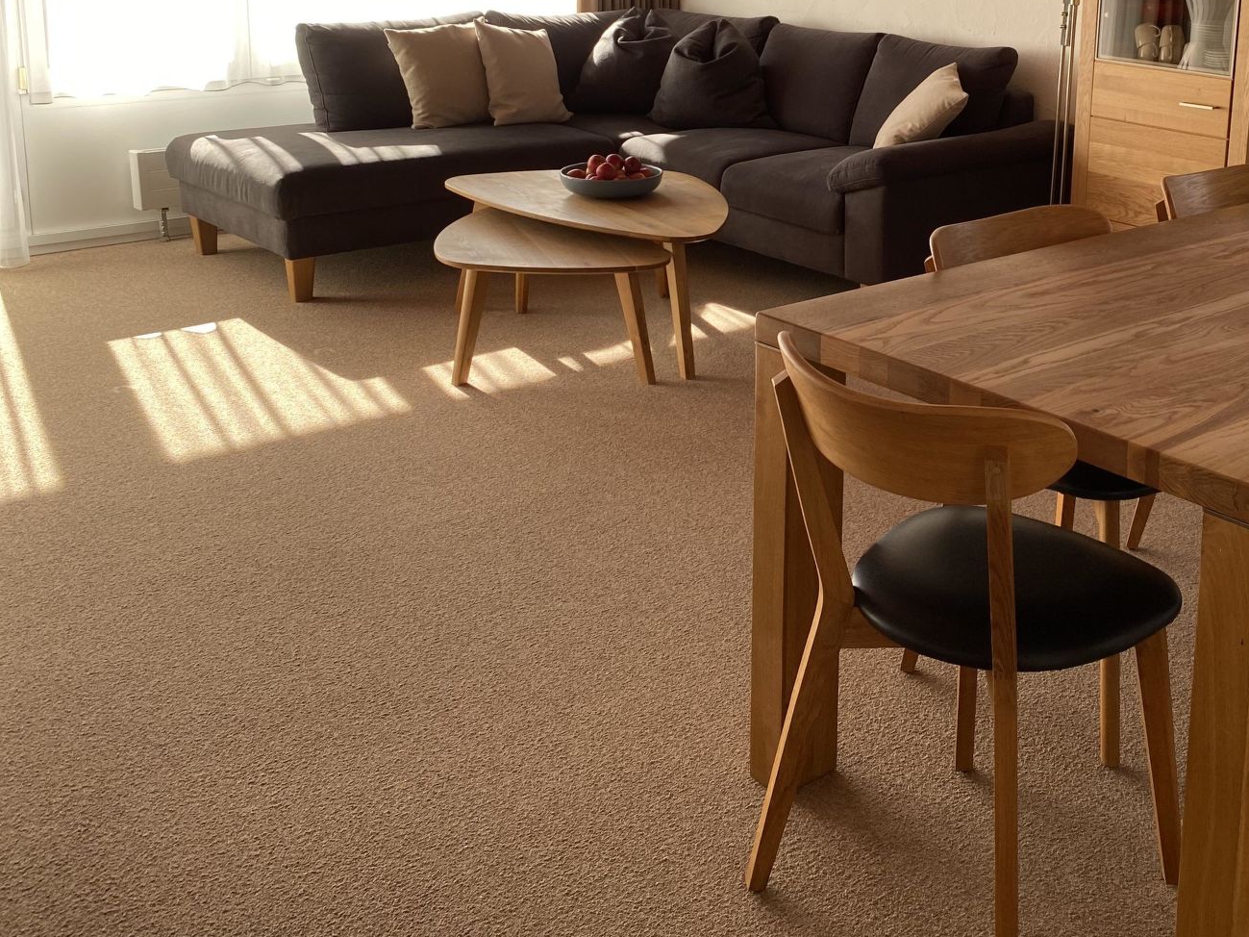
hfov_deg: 44.4
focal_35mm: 41
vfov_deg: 34.2
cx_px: 922
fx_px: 1479
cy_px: 203
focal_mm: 4.25
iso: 32
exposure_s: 1/122
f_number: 1.8
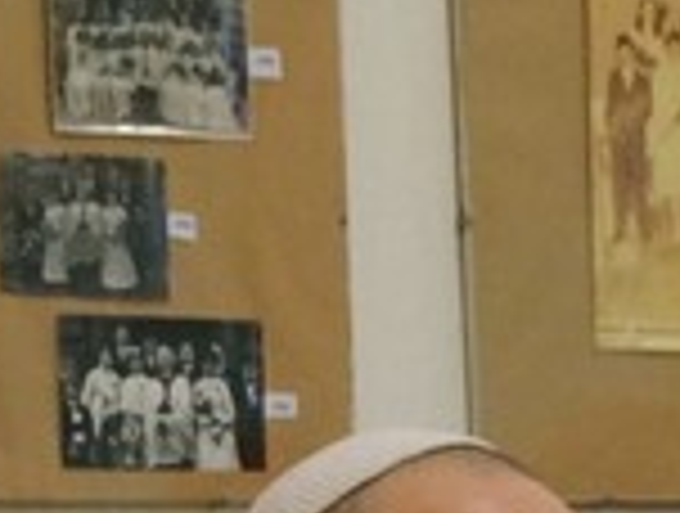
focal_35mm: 487
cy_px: 1071
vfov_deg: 3.0
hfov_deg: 4.0
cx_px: 1229
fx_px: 9590
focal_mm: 50
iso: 3200
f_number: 5
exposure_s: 1/125
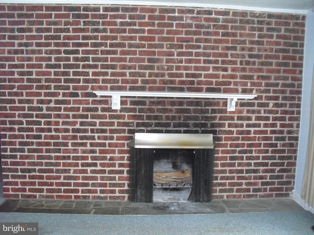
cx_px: 157
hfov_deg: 51.4
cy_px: 118
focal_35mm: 36
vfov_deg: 39.7
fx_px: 327
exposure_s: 1/60
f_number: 3.1
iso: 400
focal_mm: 6.3
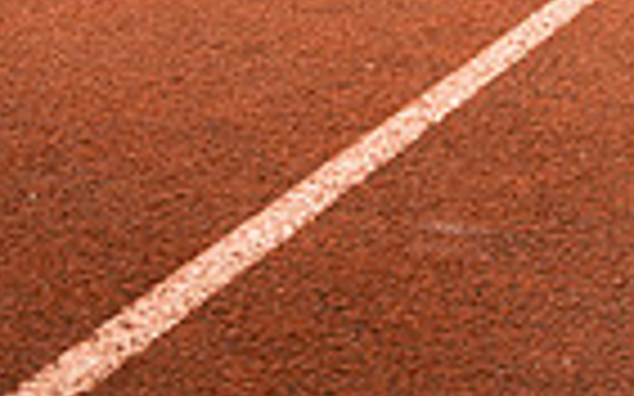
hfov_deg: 14.8
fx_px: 2418
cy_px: -531
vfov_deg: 8.6
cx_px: 567
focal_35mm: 140
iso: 100
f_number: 8
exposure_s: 1/250
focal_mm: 43
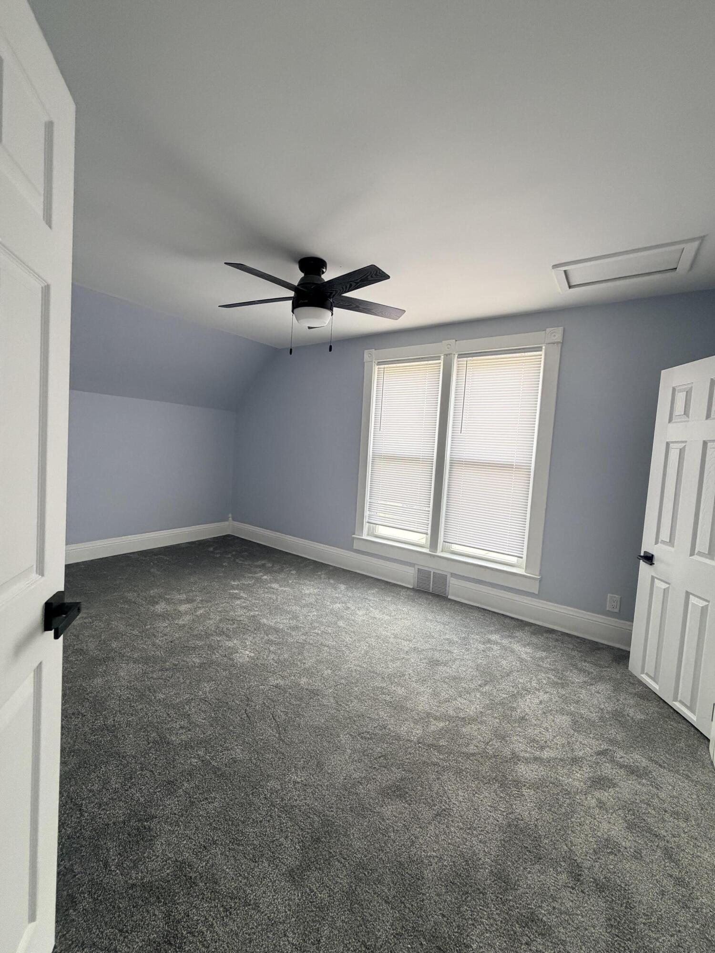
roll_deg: -3.9
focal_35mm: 14
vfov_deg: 102.1
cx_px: 358
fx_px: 386
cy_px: 476
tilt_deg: -3.7
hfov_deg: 85.7
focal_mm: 2.22
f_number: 2.2
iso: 200
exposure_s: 1/120
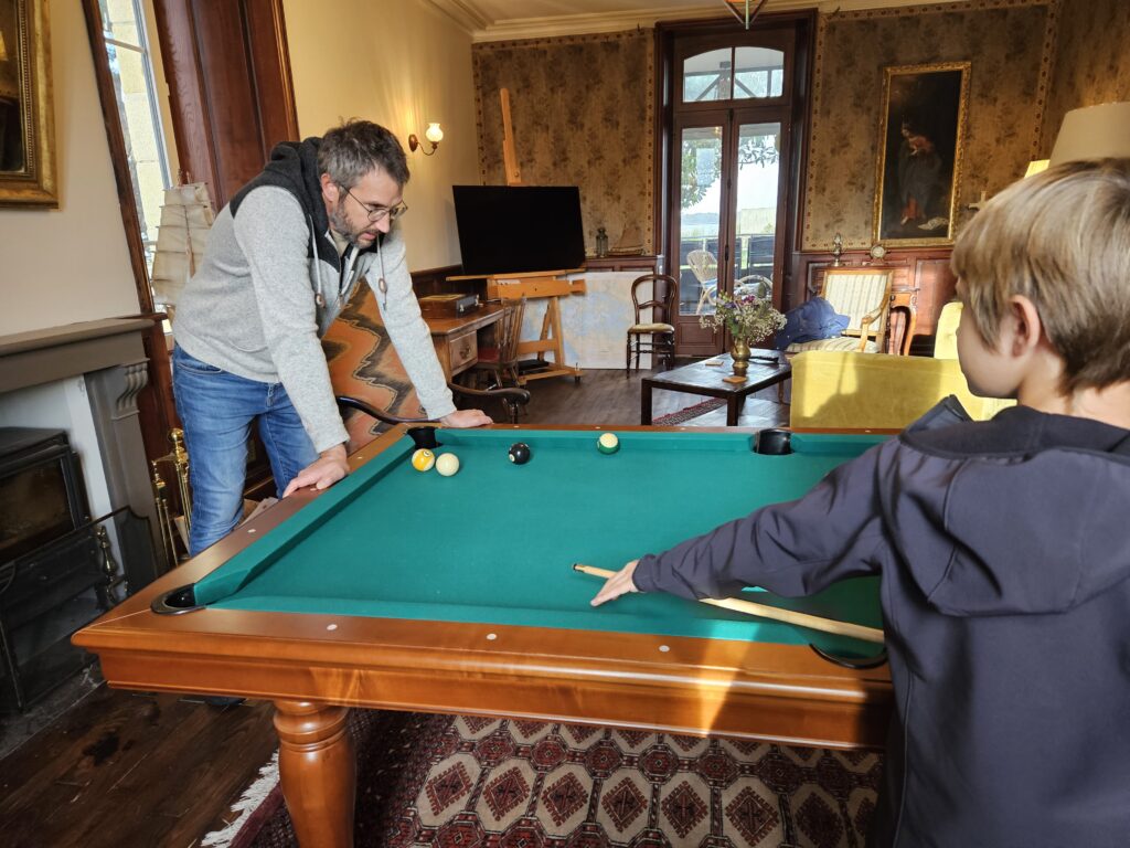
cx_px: 565
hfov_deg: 73.9
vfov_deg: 58.9
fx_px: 751
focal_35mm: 23
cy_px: 424
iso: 250
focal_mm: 5.4
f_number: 1.8
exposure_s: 1/100
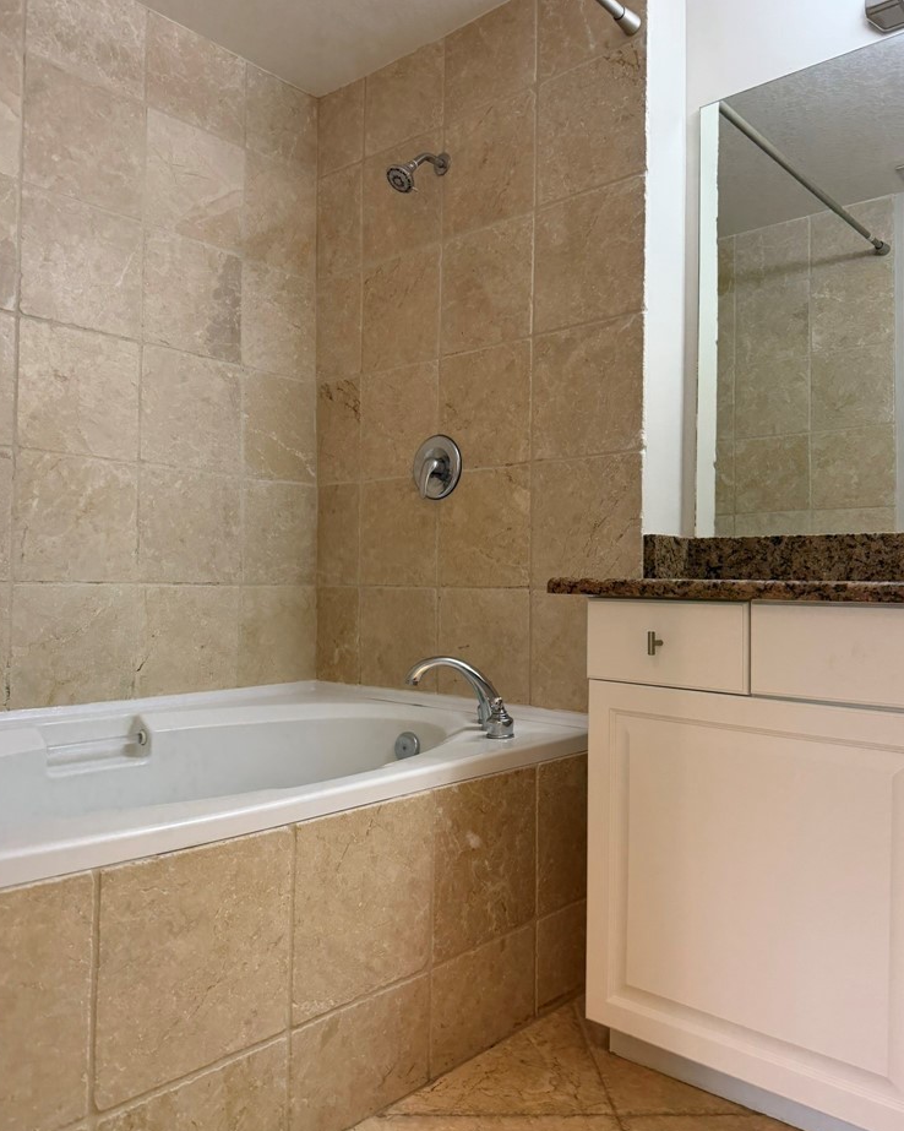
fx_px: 870
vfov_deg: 66.0
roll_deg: -1.6
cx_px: 453
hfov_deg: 54.9
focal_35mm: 26
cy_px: 567
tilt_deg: +1.7
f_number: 1.78
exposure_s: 1/60
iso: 160
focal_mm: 6.76
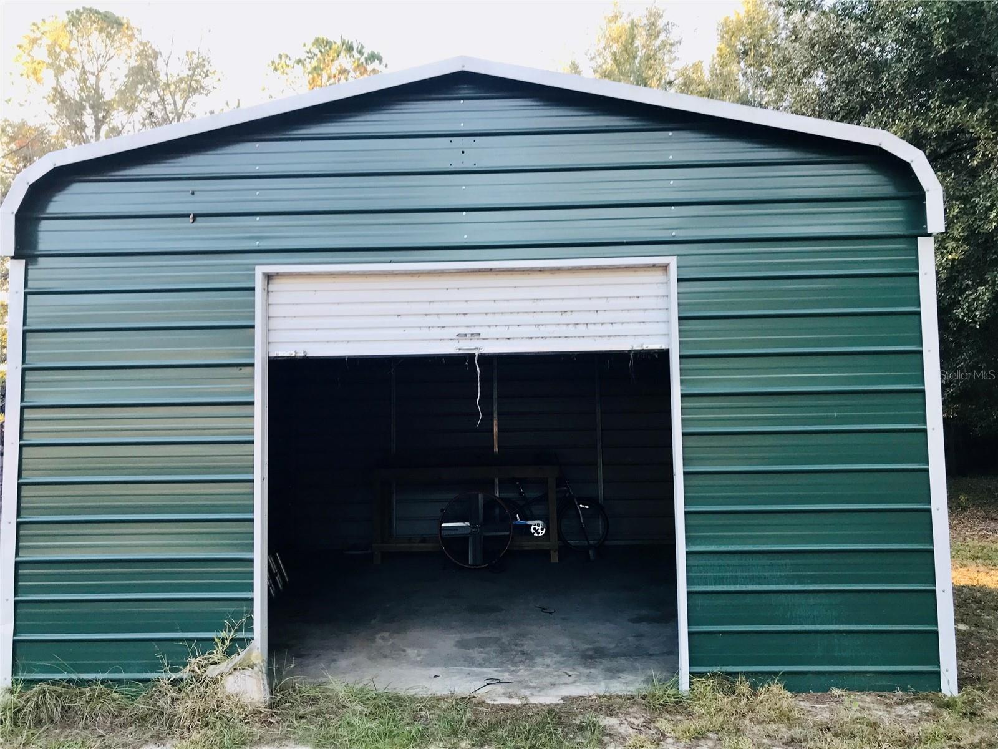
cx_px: 499
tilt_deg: +2.2
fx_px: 807
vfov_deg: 49.7
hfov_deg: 63.4
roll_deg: +1.1
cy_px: 374
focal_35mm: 28
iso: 32
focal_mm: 3.99
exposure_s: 1/120
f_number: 1.8
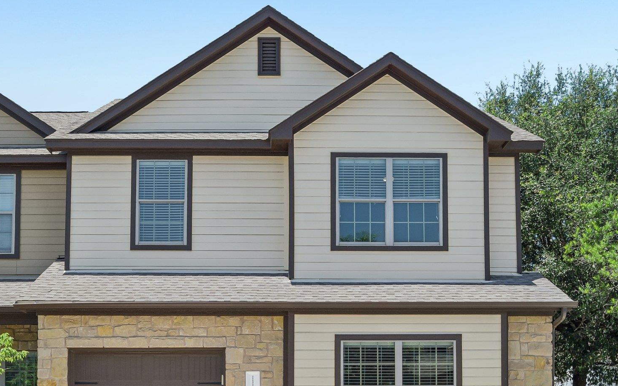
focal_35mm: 47
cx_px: 280
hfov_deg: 42.6
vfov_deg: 27.3
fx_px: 792
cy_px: 257
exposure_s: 1/320
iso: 400
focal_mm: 22
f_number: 8
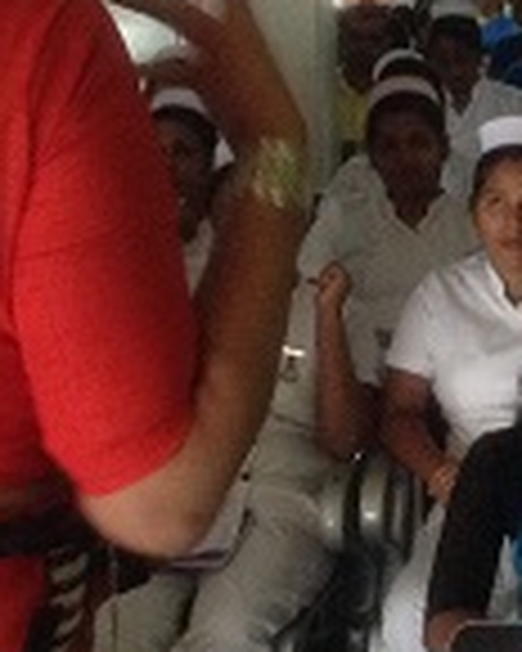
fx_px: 2144
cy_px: 263
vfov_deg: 17.3
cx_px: 630
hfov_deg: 13.5
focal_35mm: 111
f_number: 2.4
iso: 250
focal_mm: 3.3
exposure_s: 1/20
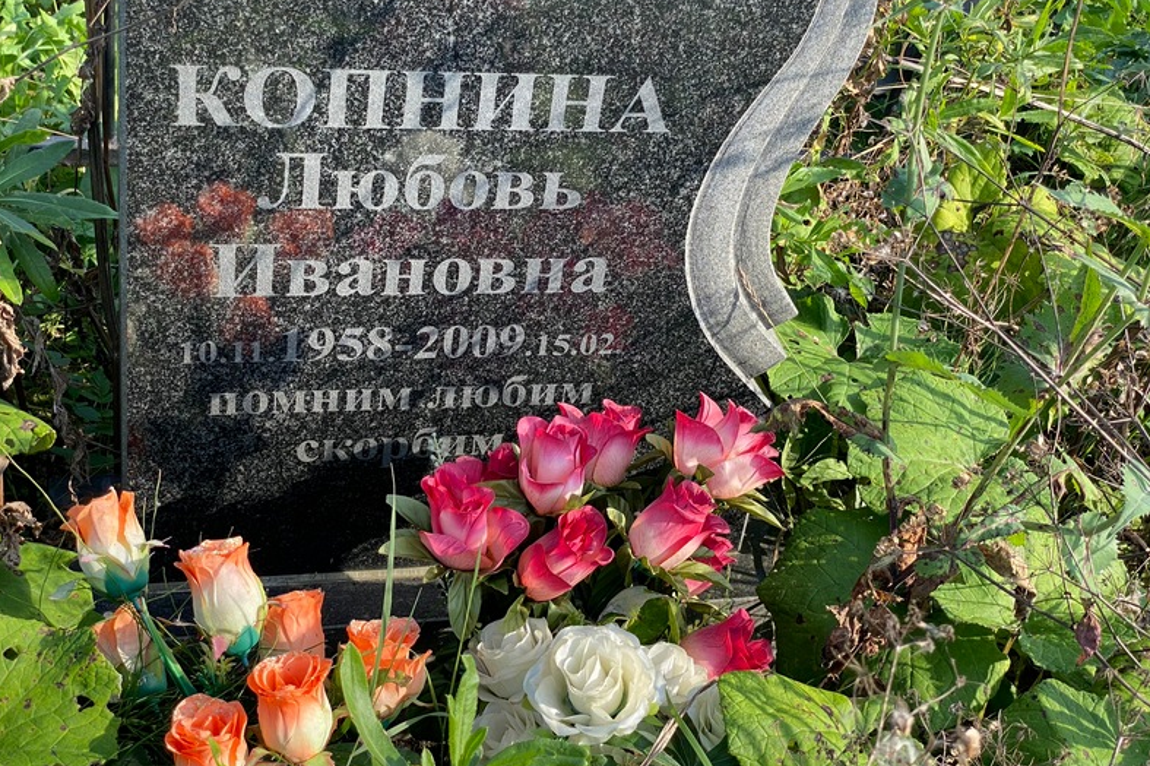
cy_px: 349
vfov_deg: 24.6
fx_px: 1756
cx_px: 574
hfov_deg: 36.3
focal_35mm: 55
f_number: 2
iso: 20
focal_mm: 6
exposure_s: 1/403
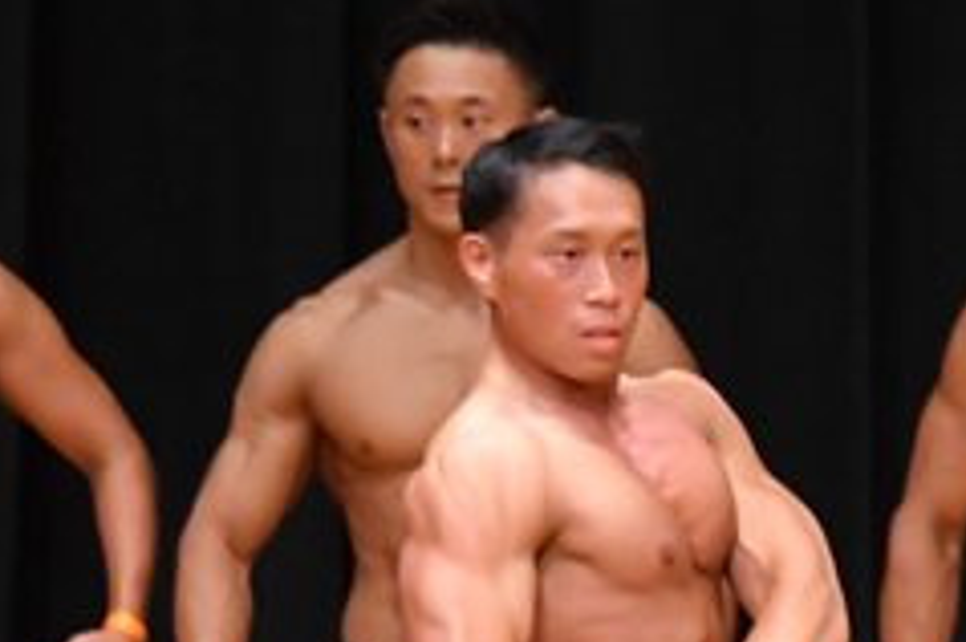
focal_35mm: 880
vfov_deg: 1.6
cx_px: 818
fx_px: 23581
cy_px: 967
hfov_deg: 2.3
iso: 5000
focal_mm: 180
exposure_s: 1/400
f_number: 5.6
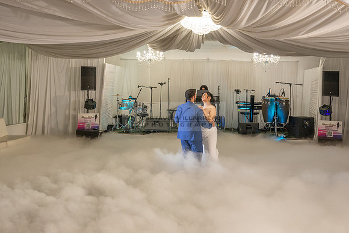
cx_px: 181
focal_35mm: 42
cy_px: 75
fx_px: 411
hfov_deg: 46.0
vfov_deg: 31.3
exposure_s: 1/125
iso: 640
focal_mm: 24
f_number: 4
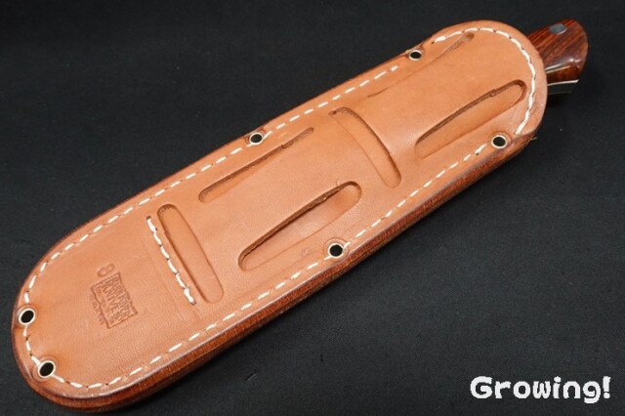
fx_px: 503
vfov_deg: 44.9
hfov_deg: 63.7
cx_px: 312
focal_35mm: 29
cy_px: 208
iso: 640
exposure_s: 1/30
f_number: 7.1
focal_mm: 10.83
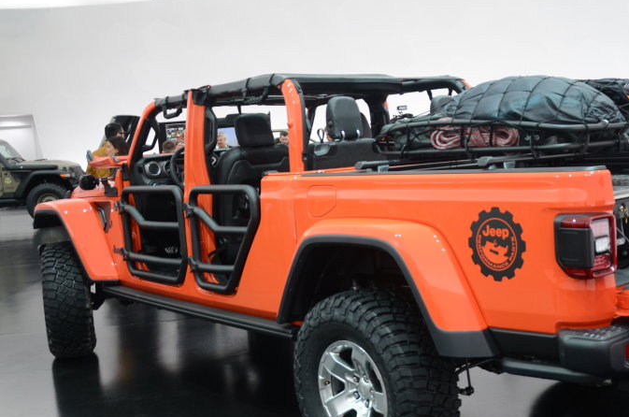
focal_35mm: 47
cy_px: 230
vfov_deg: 28.7
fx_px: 815
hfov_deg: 41.3
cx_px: 452
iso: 800
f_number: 4
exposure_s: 1/60
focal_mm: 21
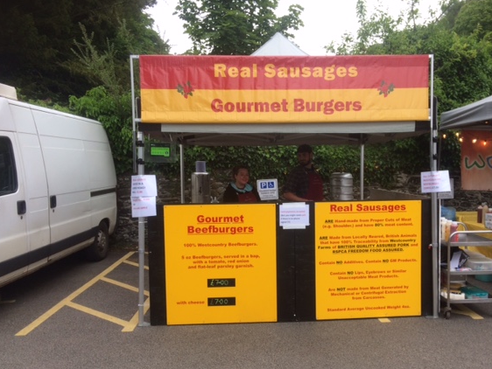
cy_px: 203
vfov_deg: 42.9
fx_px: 469
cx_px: 276
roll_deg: +2.1
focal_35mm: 33
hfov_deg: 55.2
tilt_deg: -5.8
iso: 32
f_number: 2.2
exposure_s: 1/100
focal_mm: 4.15
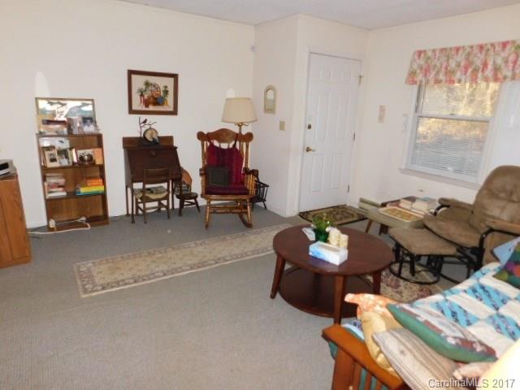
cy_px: 195
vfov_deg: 58.9
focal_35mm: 23
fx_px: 346
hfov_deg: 73.9
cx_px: 260
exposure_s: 1/30
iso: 200
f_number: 3
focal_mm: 4
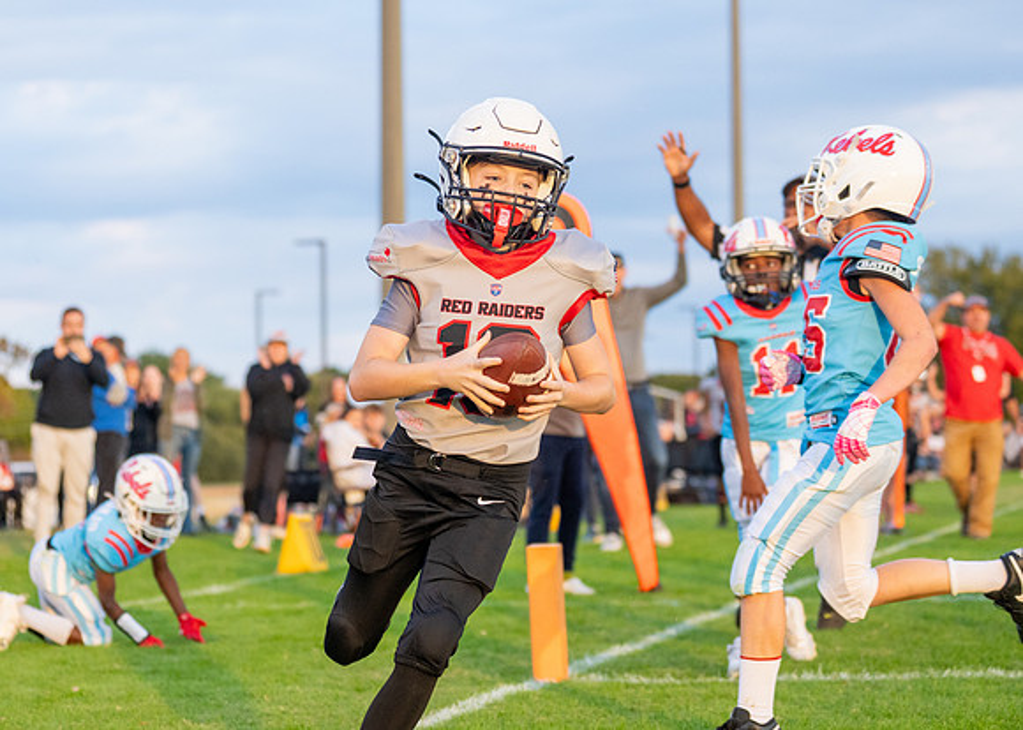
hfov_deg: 17.7
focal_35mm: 113
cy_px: 308
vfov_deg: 12.7
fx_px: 3271
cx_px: 375
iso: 1000
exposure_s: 1/1600
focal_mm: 70
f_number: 2.8
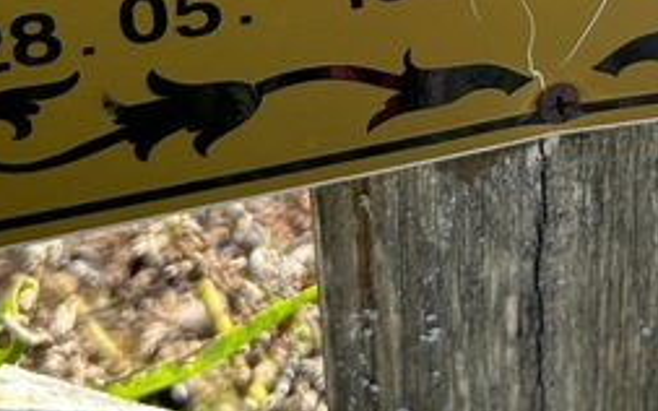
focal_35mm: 87
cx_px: 577
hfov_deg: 23.3
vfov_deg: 14.2
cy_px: -182
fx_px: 1560
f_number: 1.5
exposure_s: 1/628
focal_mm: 5.7
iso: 50
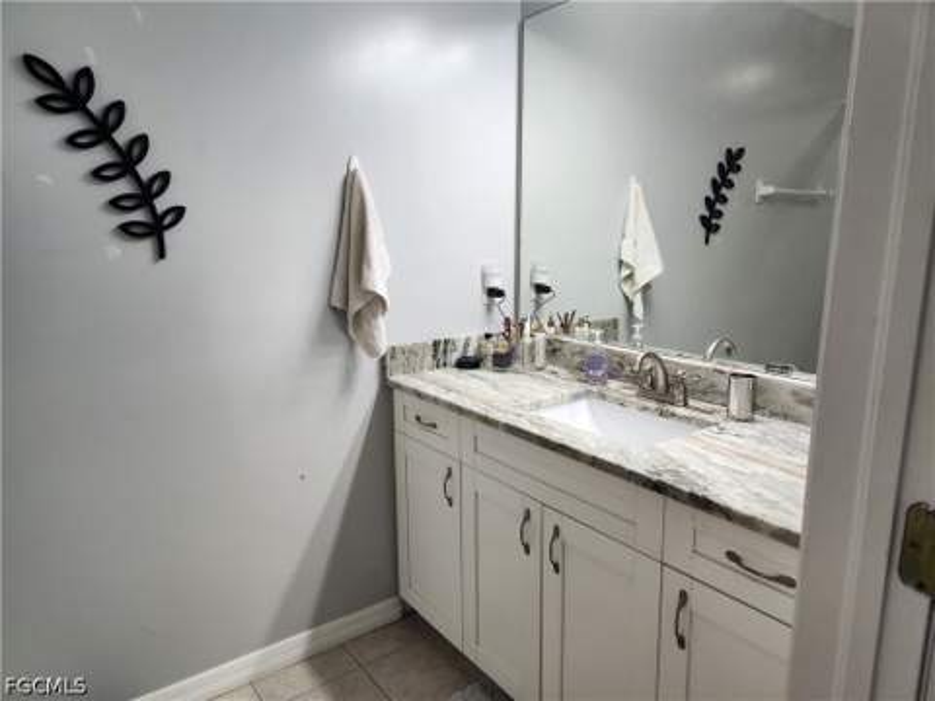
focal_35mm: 23
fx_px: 621
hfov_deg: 73.9
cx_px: 468
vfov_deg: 58.9
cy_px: 350
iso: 160
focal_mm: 5.4
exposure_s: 1/120
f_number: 1.8
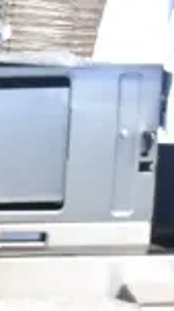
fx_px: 1351
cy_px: 392
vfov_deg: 12.8
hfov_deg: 6.7
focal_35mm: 164
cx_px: -338
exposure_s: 1/80
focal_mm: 26
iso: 6400
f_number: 4.5
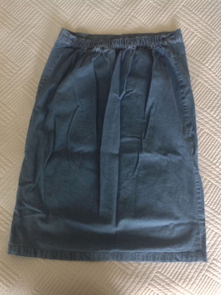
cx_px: 110
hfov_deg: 40.6
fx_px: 299
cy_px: 148
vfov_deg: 52.7
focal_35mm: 35
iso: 80
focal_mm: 4.28
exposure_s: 1/15
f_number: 2.4
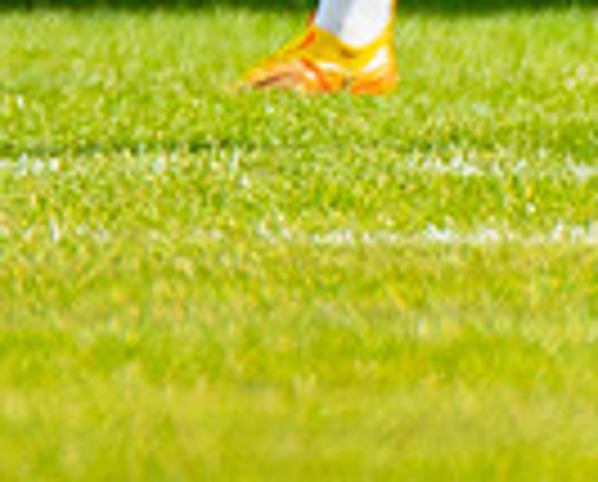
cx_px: 1474
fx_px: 68751
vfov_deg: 0.4
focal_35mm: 3876
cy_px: -481
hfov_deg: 0.5
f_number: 4
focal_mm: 420
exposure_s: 1/1600
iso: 400
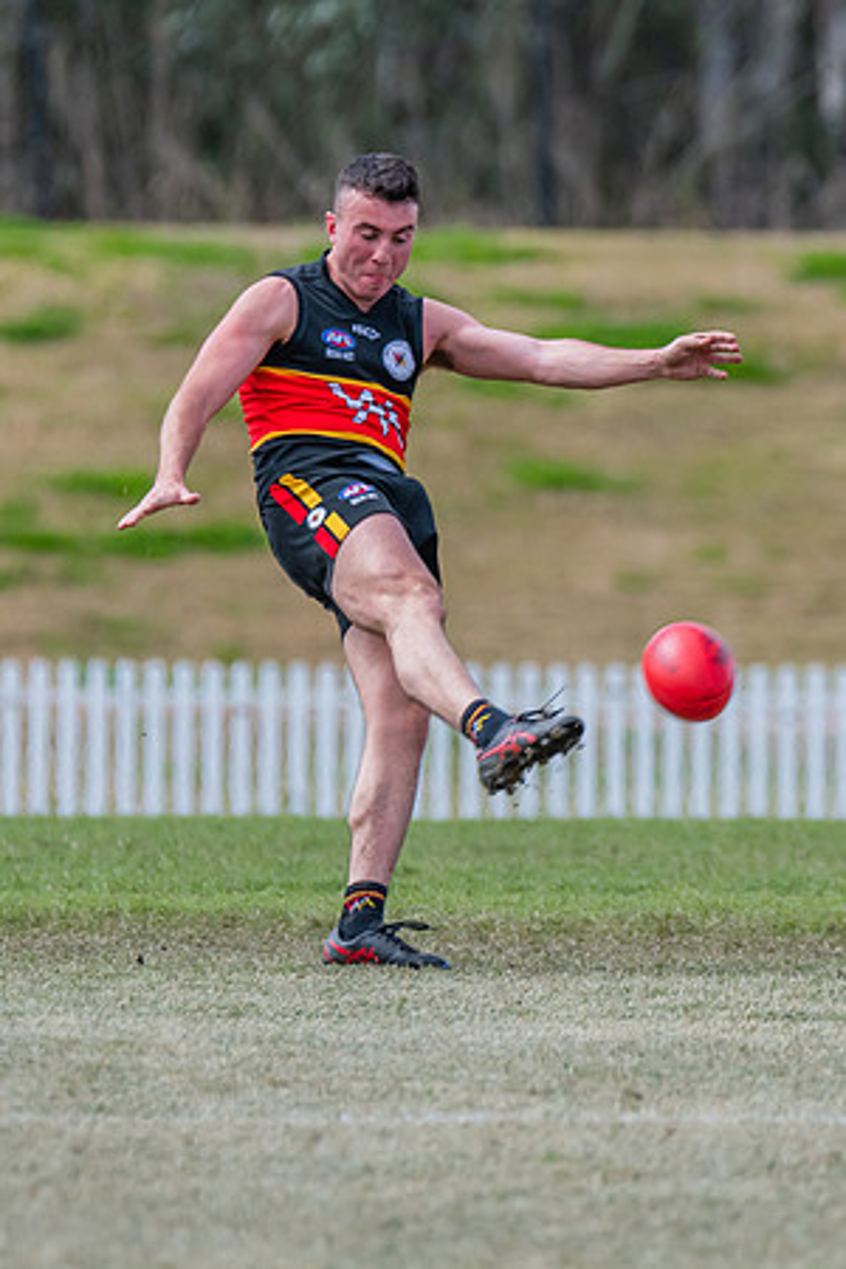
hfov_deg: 1.6
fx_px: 30968
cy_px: 547
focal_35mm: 879
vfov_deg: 2.3
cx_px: 495
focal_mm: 460
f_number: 7.1
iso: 800
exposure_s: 1/1600
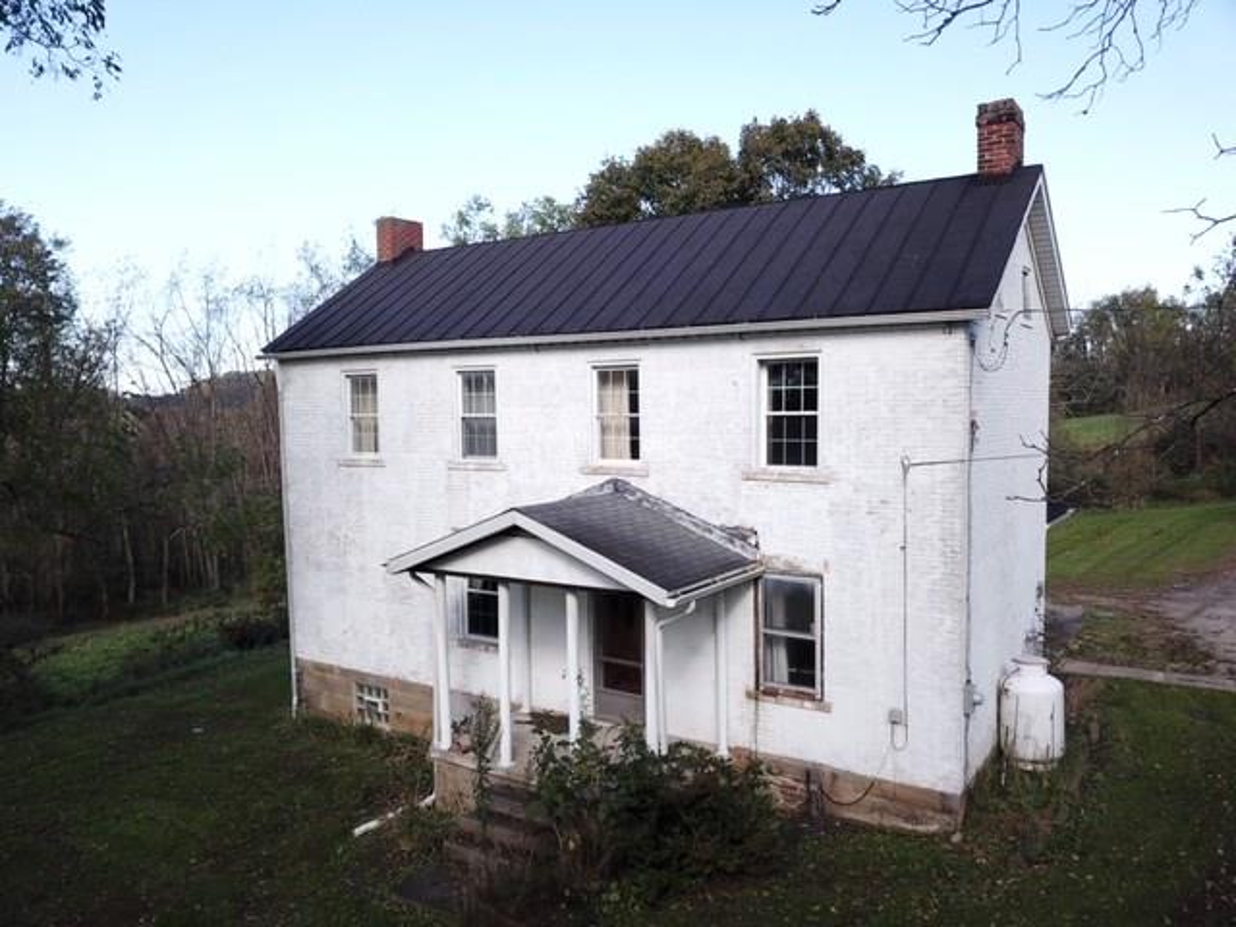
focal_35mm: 26
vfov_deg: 53.1
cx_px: 618
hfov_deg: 67.3
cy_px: 464
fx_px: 928
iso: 100
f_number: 2.2
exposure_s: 1/448
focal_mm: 4.73
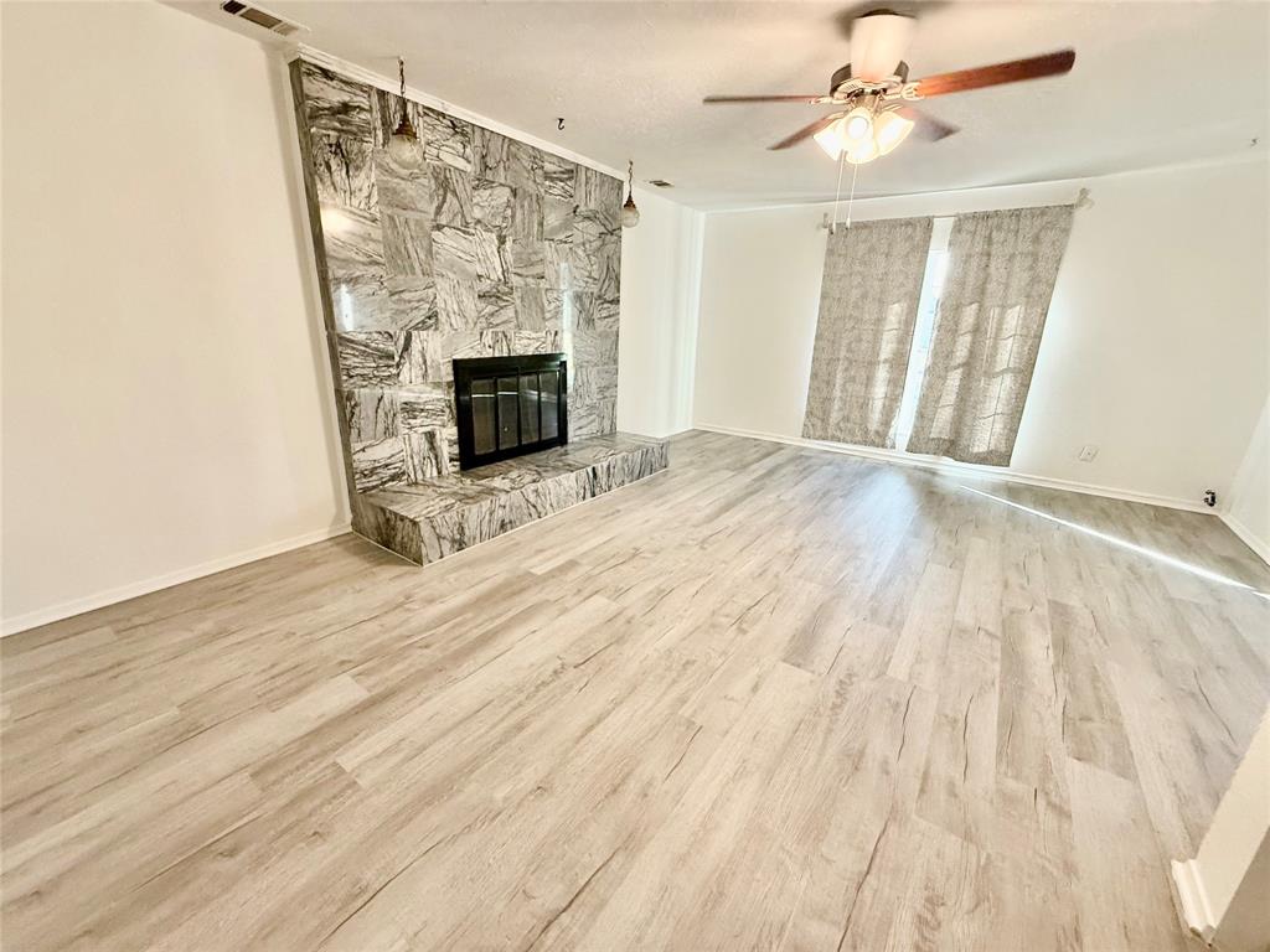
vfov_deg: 85.7
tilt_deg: -16.6
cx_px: 635
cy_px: 476
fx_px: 514
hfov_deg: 102.1
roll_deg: -1.7
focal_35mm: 14
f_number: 2.2
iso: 400
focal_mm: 2.22
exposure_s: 1/120
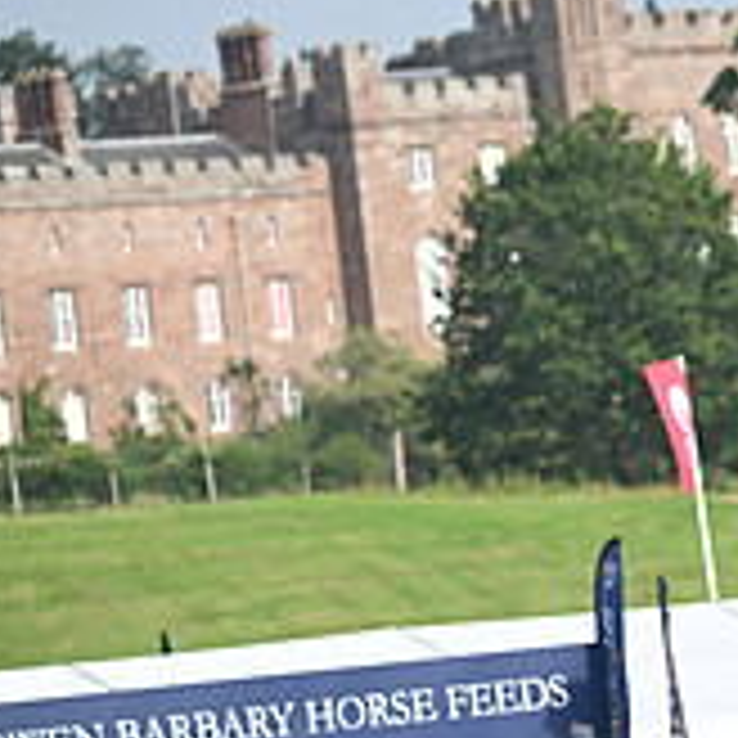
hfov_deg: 3.4
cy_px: 547
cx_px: 1269
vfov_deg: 3.4
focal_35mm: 512
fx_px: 12350
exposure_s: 1/1250
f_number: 4.8
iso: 360
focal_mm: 170
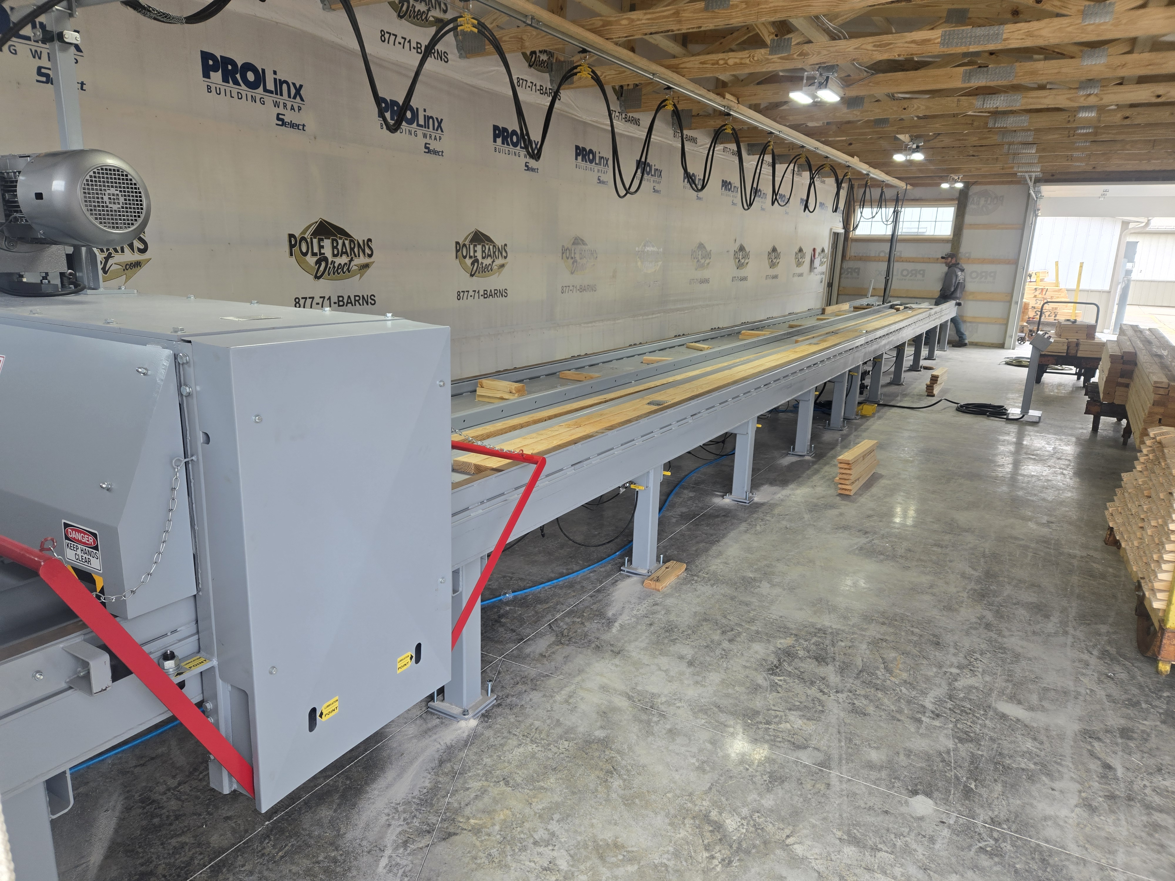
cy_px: 440
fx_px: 781
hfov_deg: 73.9
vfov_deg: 58.9
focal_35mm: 23
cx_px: 588
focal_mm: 5.4
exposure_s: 1/180
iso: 50
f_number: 1.8
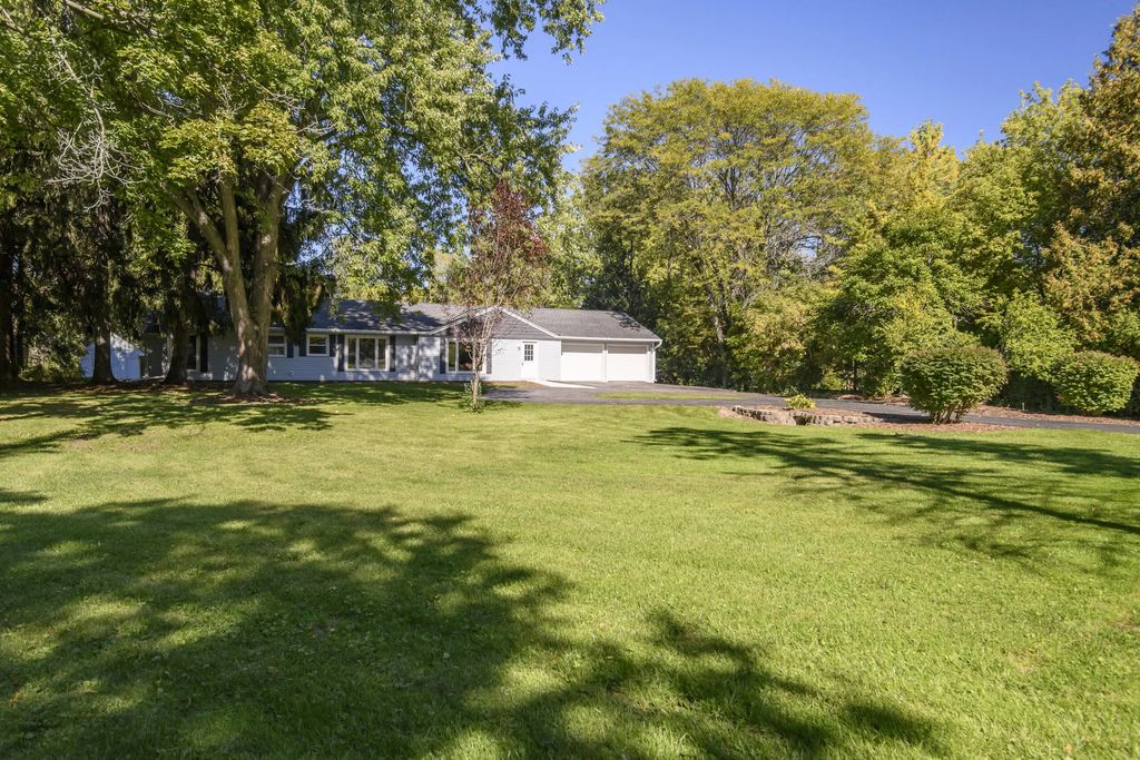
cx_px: 570
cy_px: 380
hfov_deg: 71.5
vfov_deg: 51.3
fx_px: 792
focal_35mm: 25
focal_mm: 25
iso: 400
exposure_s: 1/500
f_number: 8
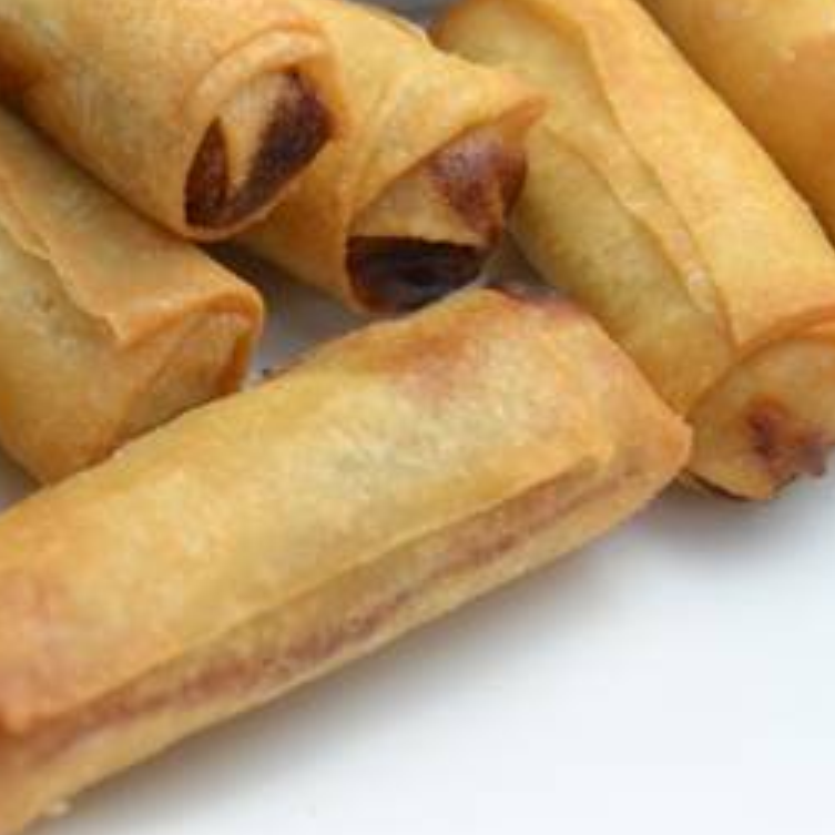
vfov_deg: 19.8
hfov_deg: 19.7
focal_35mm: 87
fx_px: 2374
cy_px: 220
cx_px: 163
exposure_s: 1/200
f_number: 5
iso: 1600
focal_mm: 26
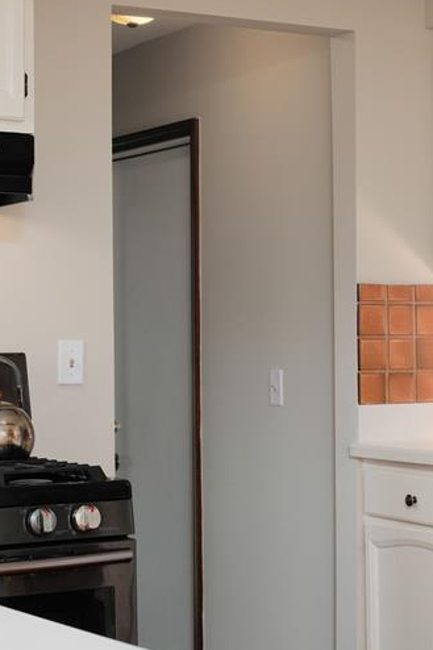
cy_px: 350
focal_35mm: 85
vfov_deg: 23.9
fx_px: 1534
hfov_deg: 15.9
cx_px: 372
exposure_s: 1/250
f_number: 5.6
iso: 800
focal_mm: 27
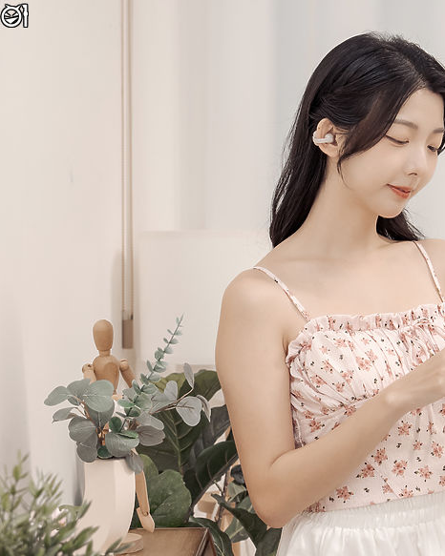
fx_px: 1466
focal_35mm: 89
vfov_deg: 21.5
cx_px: 310
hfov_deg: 17.2
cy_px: 278
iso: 1000
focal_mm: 42
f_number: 4
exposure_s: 1/100
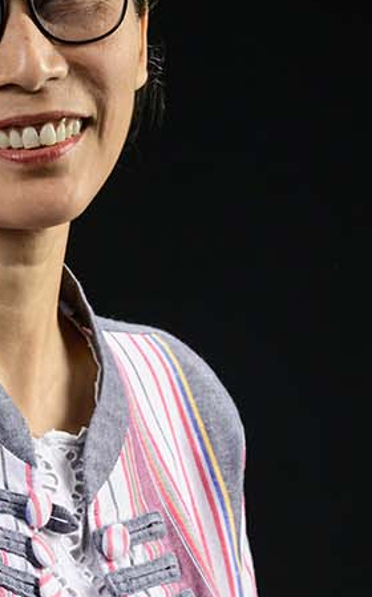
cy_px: 566
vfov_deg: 7.5
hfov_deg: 4.7
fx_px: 4517
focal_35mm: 278
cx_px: 76
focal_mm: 85
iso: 400
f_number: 8
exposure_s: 1/200
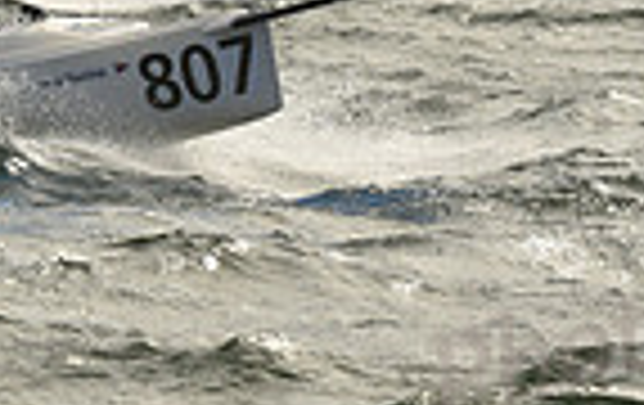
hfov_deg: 2.1
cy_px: -320
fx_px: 17392
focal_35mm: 989
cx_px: 196
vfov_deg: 1.3
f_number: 9
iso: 320
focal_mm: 240
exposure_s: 1/1600
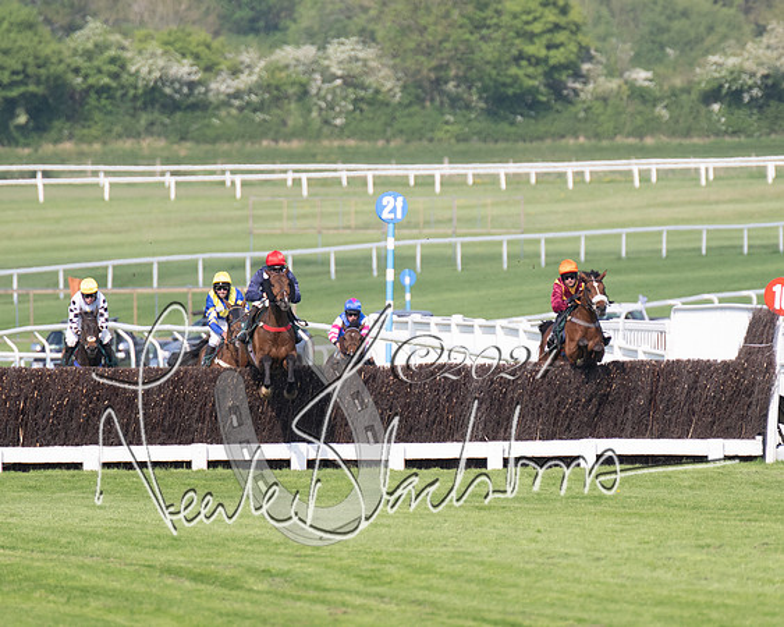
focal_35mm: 658
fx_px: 15255
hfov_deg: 2.9
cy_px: 304
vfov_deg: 2.4
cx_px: 418
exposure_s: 1/3200
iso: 400
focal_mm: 280
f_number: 4
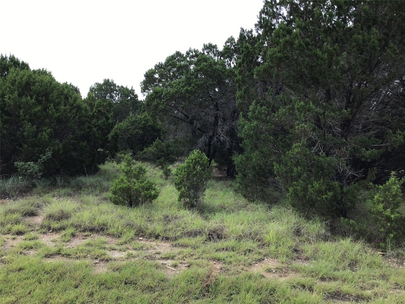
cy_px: 152
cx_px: 202
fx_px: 363
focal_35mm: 31
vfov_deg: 45.4
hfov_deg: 58.4
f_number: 2.4
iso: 25
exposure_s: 1/375
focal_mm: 3.3
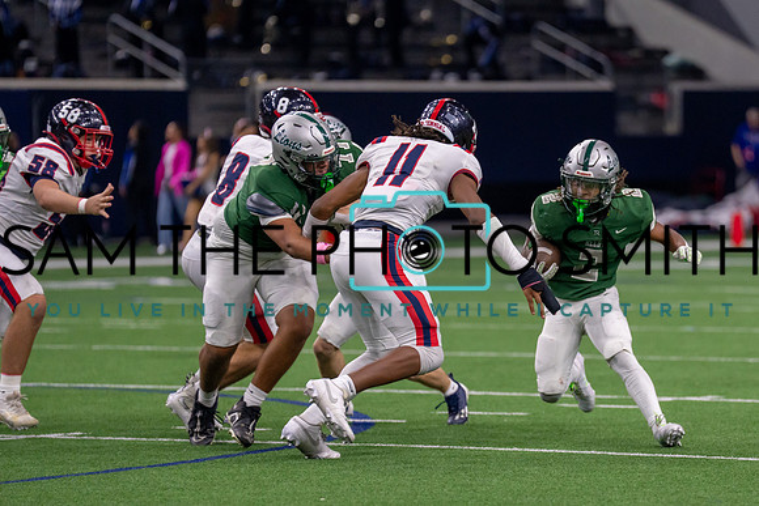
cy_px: 274
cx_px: 540
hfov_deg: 6.9
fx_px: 6332
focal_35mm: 300
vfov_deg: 4.6
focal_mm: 200
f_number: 2.8
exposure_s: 1/1000
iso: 2000
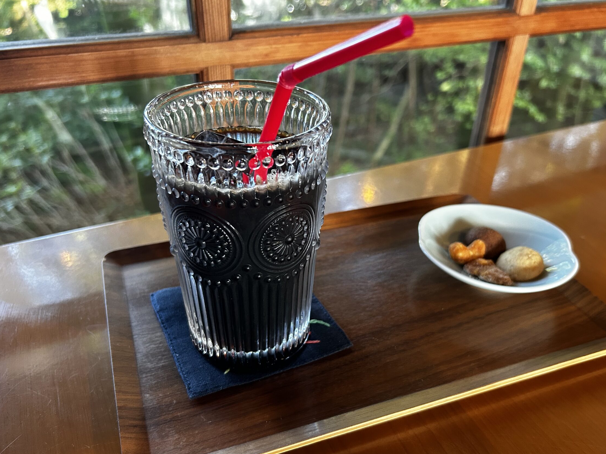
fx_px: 525
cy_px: 255
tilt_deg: -34.3
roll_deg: -2.2
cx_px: 317
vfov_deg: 46.7
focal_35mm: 30
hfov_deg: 59.9
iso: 400
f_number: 1.5
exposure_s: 1/60
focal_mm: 5.7
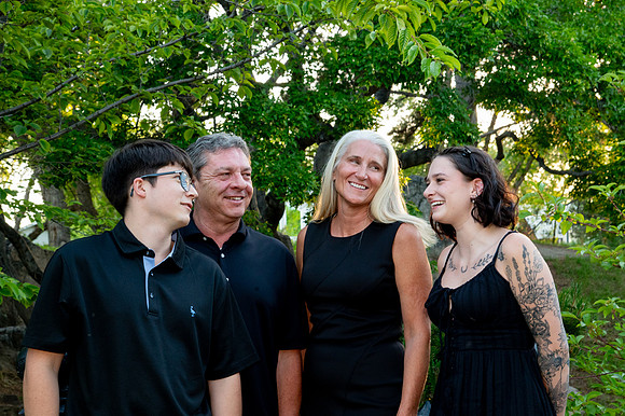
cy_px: 234
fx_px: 1366
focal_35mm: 79
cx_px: 326
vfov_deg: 17.3
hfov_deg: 25.8
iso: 2000
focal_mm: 70
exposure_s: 1/100
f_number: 10
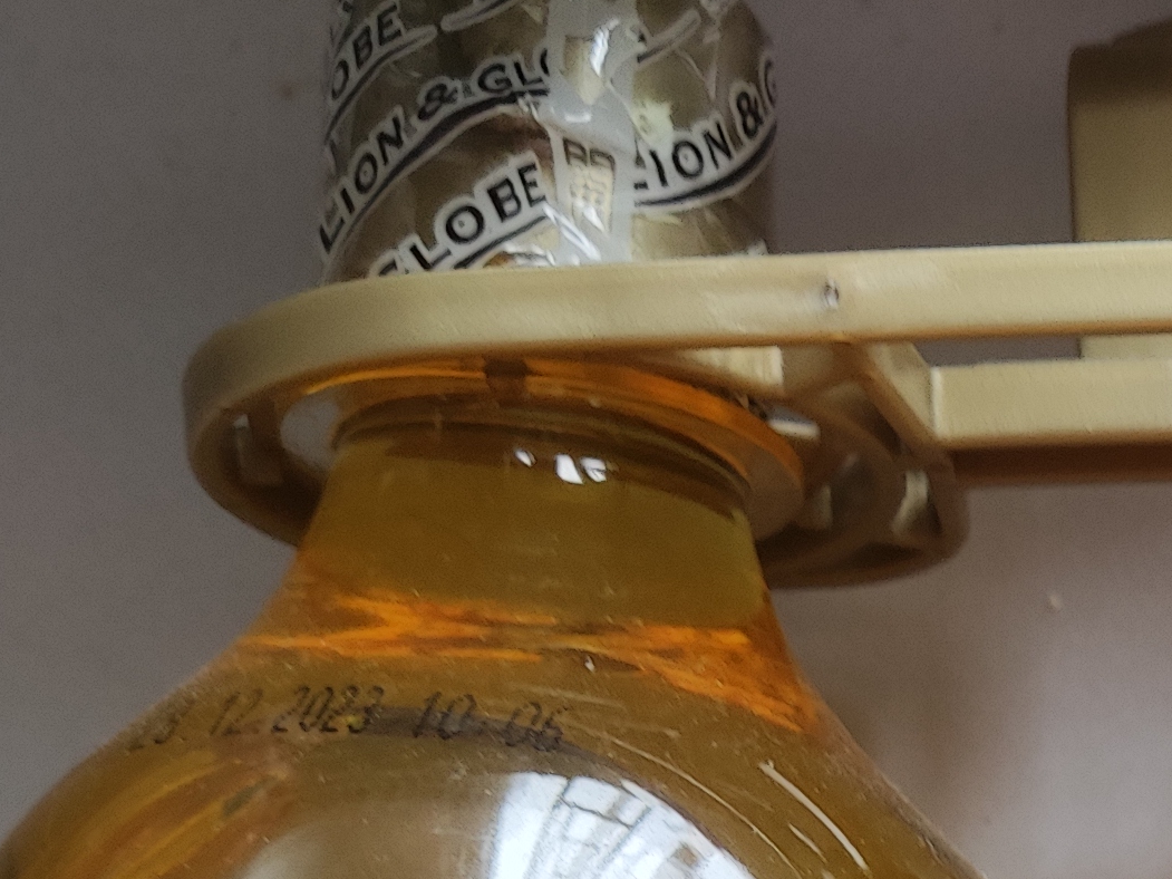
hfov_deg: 18.2
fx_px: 3351
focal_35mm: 99
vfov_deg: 13.4
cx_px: 1628
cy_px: 1606
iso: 62
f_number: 1.79
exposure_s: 1/50
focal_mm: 4.71
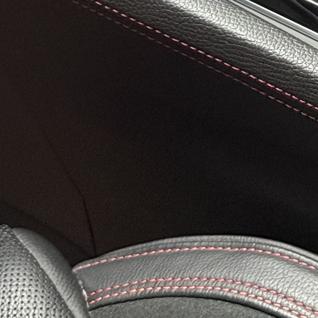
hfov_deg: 10.2
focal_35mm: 162
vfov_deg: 10.5
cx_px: 571
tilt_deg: -39.5
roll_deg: -0.1
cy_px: -128
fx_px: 1684
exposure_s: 1/30
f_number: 1.78
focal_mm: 6.76
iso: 640
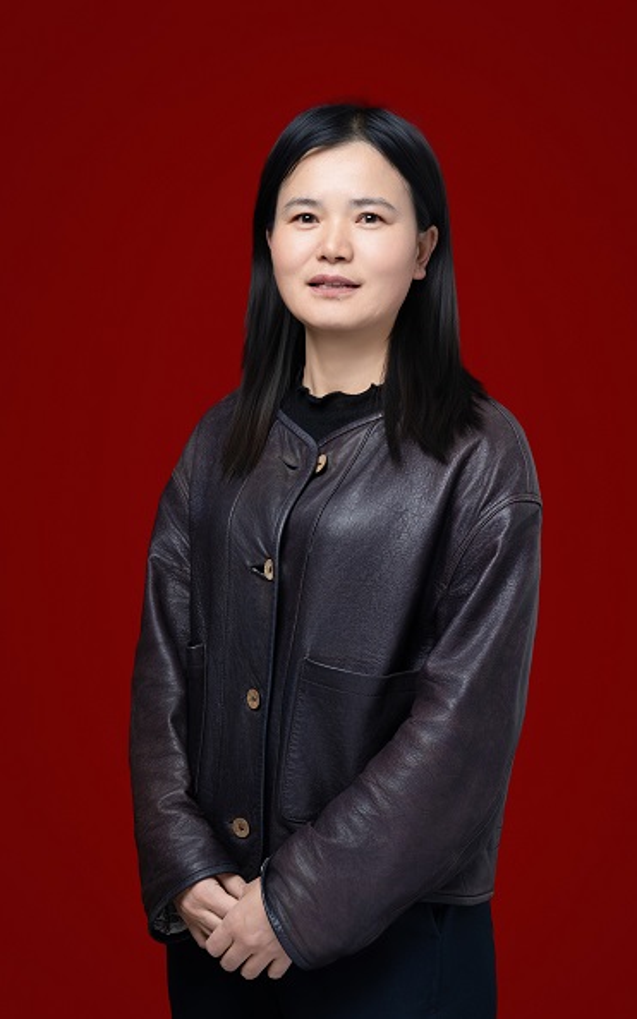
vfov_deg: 28.6
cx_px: 337
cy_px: 512
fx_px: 2001
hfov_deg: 18.1
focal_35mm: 72
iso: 100
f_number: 5.6
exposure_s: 1/125
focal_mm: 70
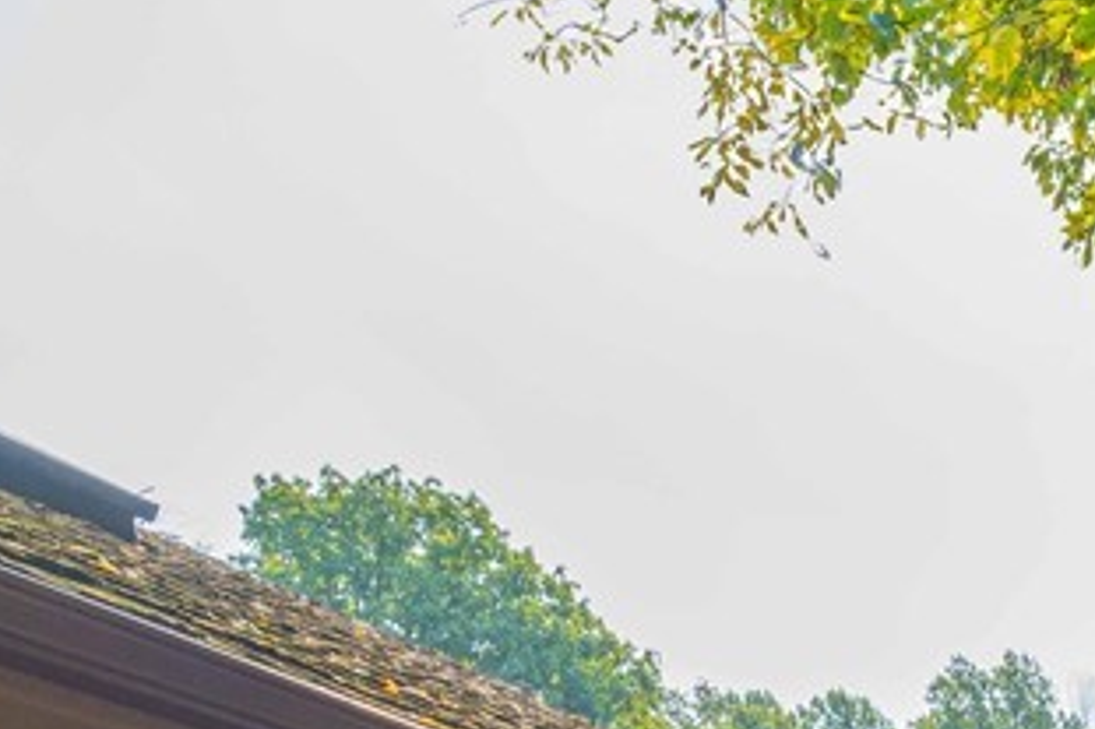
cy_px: 1245
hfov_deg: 38.9
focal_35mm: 49
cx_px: 868
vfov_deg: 20.8
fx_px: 1490
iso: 200
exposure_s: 1/250
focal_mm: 14
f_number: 9
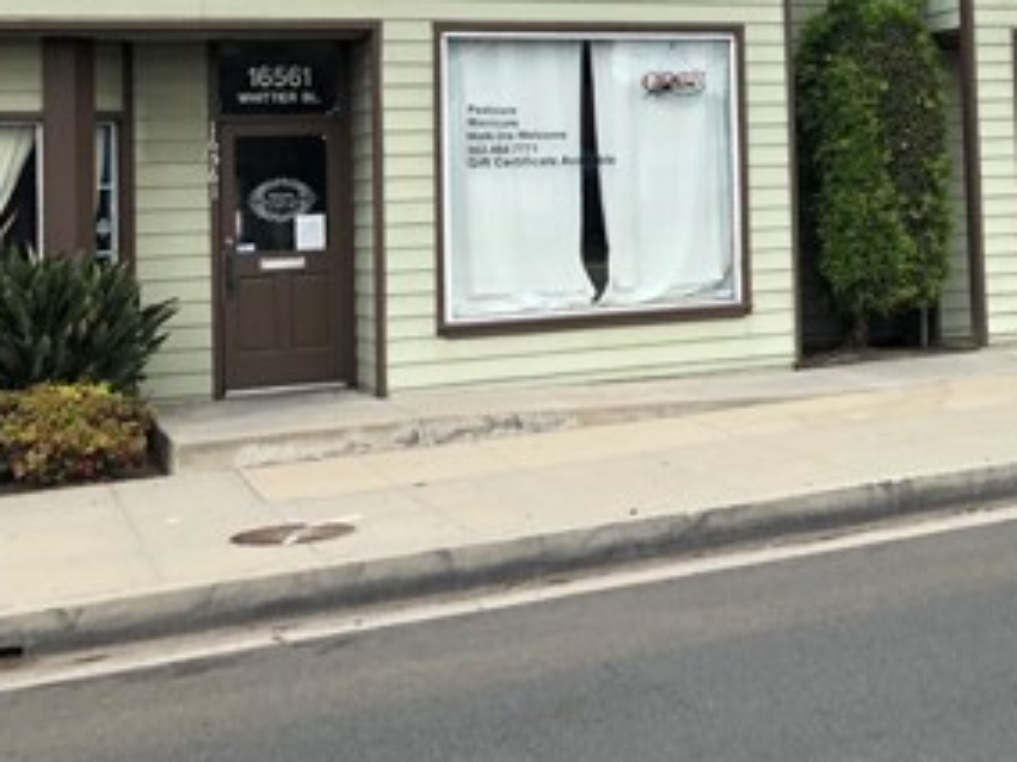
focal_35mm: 63
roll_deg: +0.9
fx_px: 1851
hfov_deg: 28.6
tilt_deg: +3.9
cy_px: 89
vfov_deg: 22.8
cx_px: 1042
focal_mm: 3.99
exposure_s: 1/623
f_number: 1.8
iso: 20
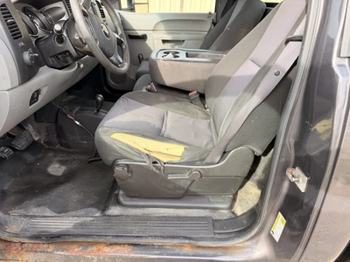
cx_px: 175
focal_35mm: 24
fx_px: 243
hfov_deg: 71.6
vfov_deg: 56.8
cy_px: 131
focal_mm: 6.76
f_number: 1.78
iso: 100
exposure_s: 1/342
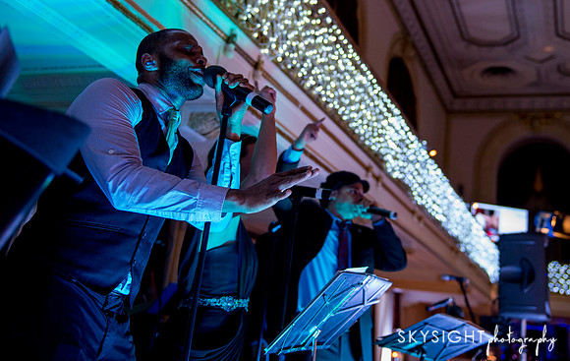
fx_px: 669
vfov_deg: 30.0
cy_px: 124
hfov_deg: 45.8
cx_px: 346
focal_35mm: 43
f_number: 2.8
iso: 2000
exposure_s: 1/100
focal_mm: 34
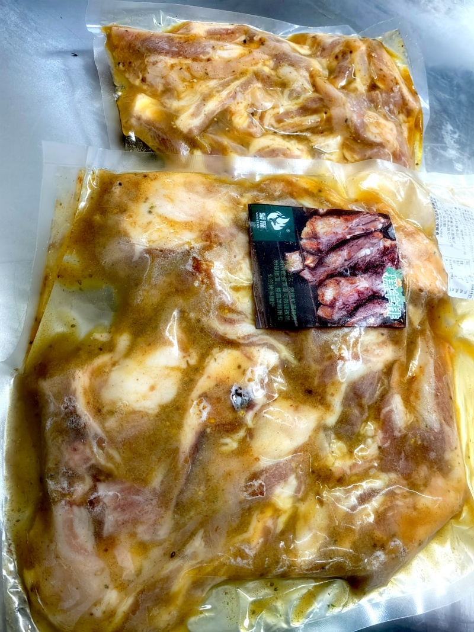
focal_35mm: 27
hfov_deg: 51.3
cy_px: 316
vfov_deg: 65.3
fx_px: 493
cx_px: 237
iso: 160
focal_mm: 5.54
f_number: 1.8
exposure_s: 1/100
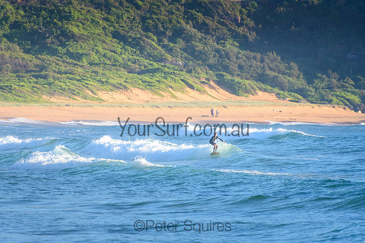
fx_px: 6084
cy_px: 122
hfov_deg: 3.4
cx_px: 182
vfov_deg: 2.3
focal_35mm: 600
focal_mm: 400
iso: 900
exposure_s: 1/2500
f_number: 5.6
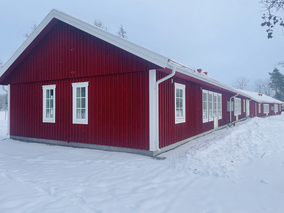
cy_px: 106
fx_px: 213
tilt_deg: +0.9
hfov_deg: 67.3
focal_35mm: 26
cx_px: 142
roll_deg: +0.0
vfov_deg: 53.1
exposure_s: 1/729
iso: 32
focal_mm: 4.2
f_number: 1.6
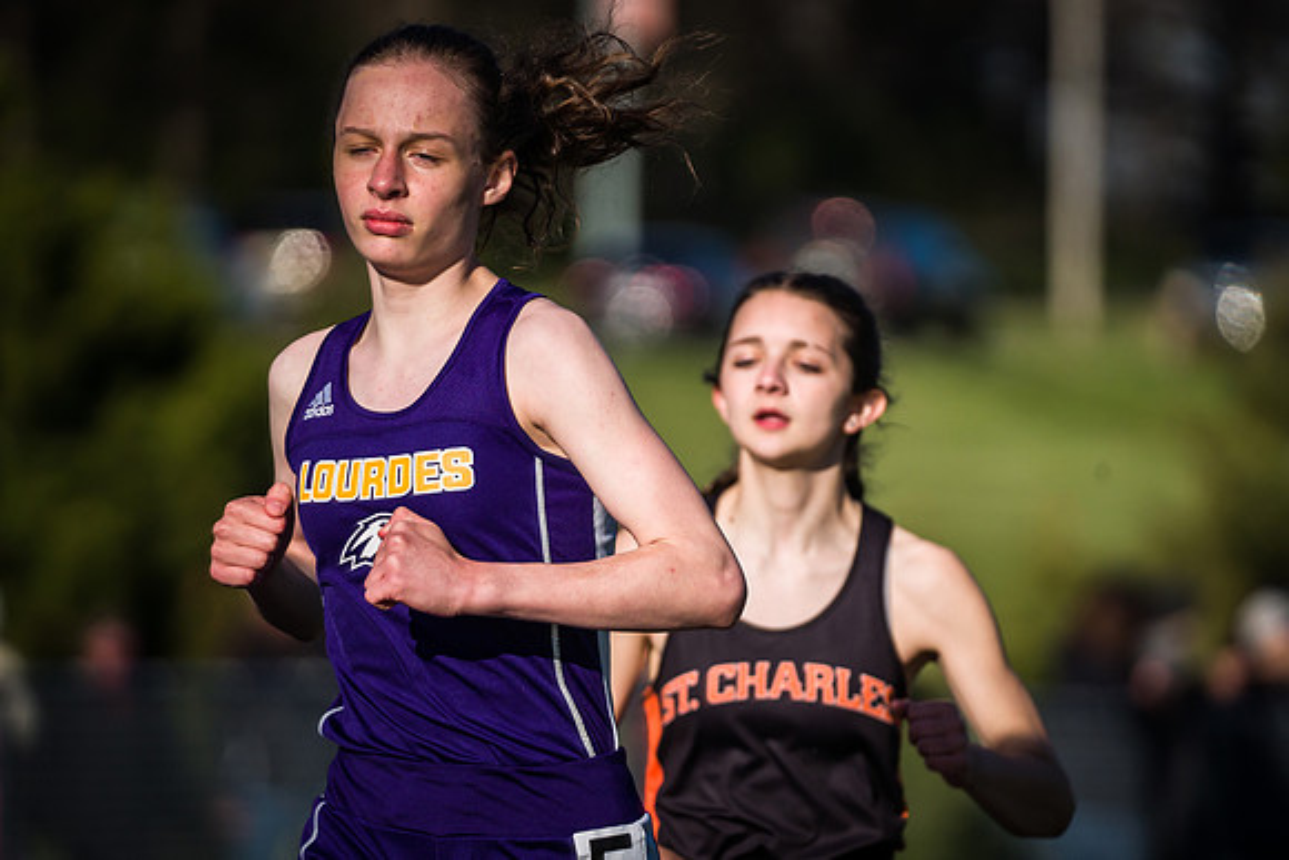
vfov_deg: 2.9
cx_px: 673
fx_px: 16891
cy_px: 449
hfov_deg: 4.4
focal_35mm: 472
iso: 1000
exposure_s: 1/5000
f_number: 5.6
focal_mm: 400
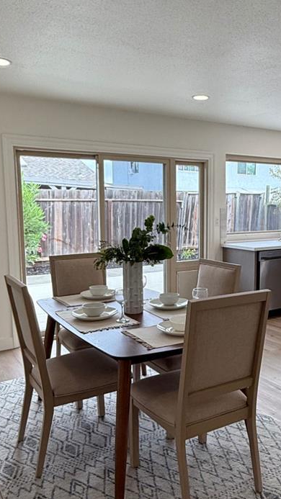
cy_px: 264
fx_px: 437
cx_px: 187
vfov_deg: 59.4
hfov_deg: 35.3
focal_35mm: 33
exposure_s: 1/126
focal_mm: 2.22
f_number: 2.2
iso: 64
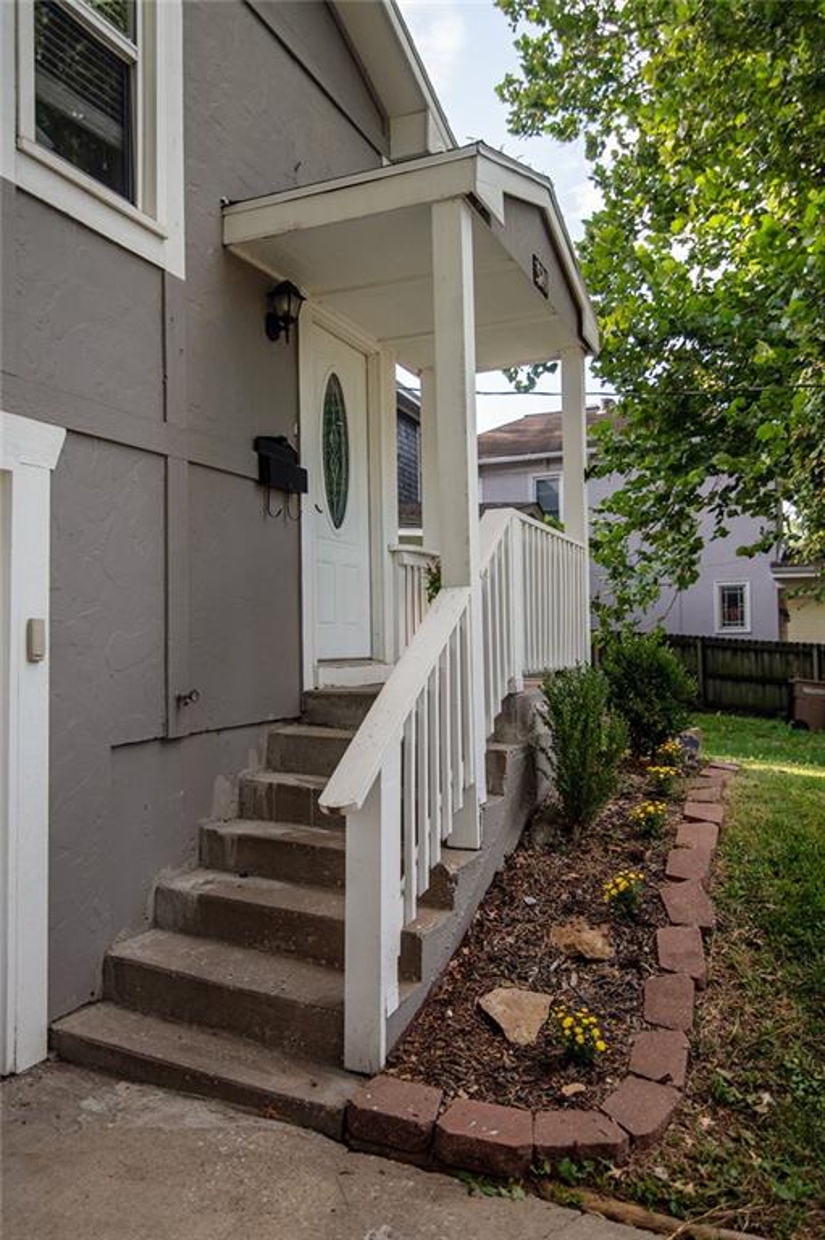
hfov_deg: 46.3
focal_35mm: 28
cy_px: 620
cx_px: 412
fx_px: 964
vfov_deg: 65.5
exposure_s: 1/2000
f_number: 2.8
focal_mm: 28
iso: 100
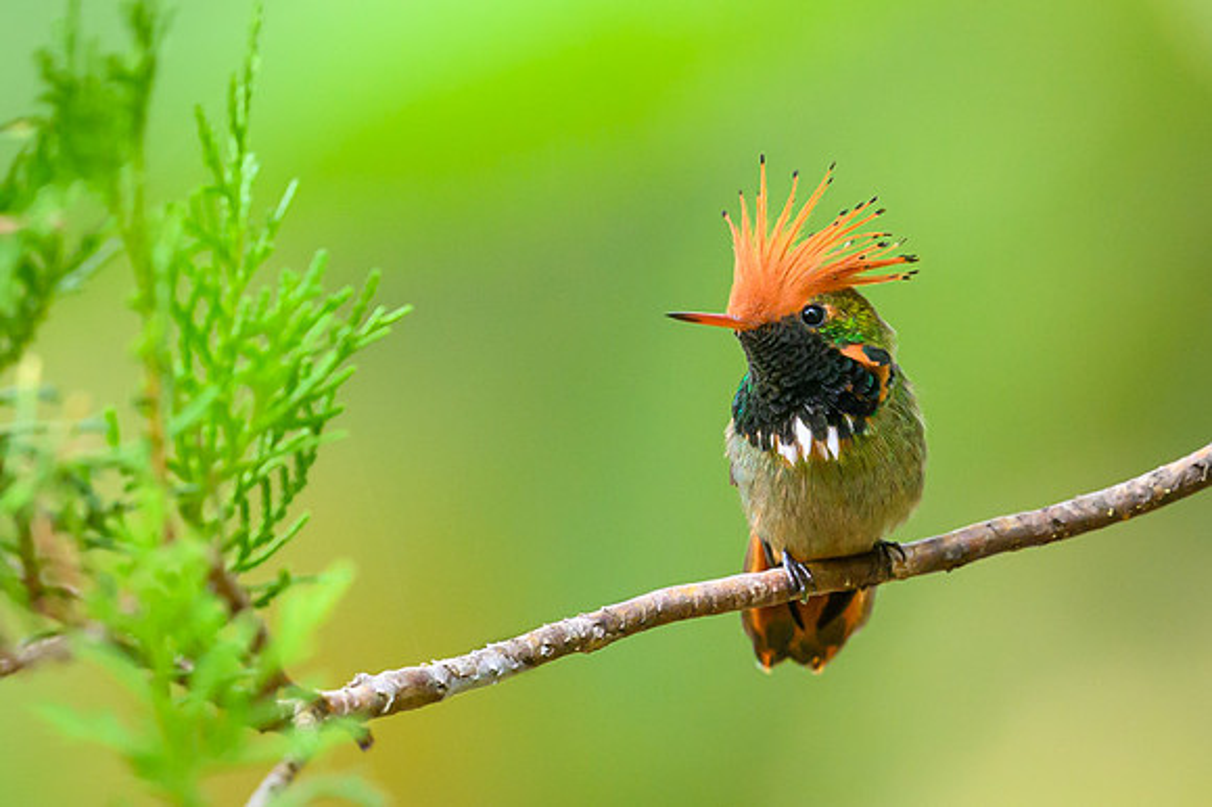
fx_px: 29782
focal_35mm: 885
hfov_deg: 2.3
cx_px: 825
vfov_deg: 1.6
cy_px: 316
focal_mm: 400
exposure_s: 1/500
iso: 3200
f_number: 6.3
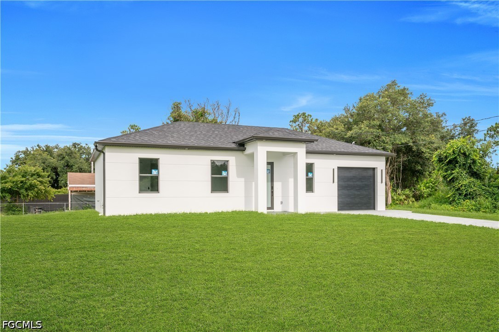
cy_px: 166
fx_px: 416
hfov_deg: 61.9
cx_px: 250
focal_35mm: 30
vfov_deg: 43.6
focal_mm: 20
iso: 100
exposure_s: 1/250
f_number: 8
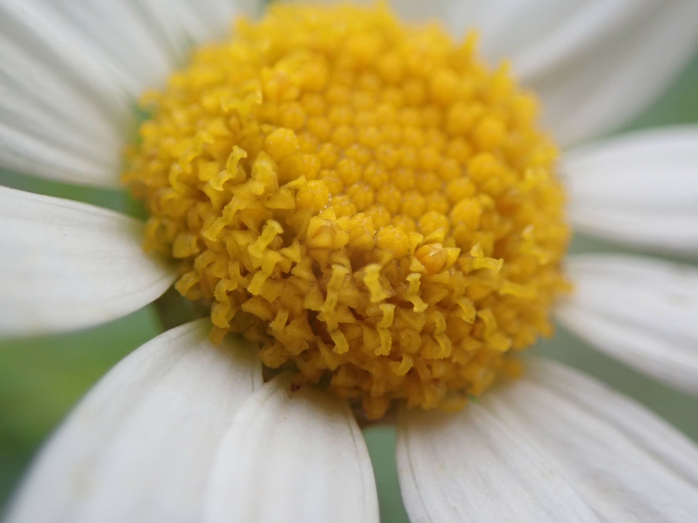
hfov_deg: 26.3
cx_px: 349
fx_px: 1492
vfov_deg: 19.9
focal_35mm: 74
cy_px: 262
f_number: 4.2
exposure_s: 1/320
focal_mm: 13.47
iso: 250
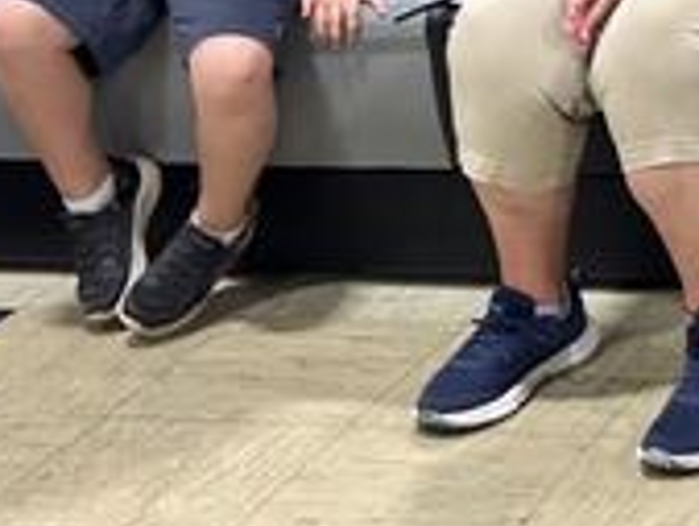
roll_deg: +0.7
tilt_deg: -11.3
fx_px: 2486
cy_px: -199
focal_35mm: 123
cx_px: 1332
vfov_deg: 11.7
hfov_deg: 13.9
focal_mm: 5.7
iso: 80
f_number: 1.5
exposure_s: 1/60
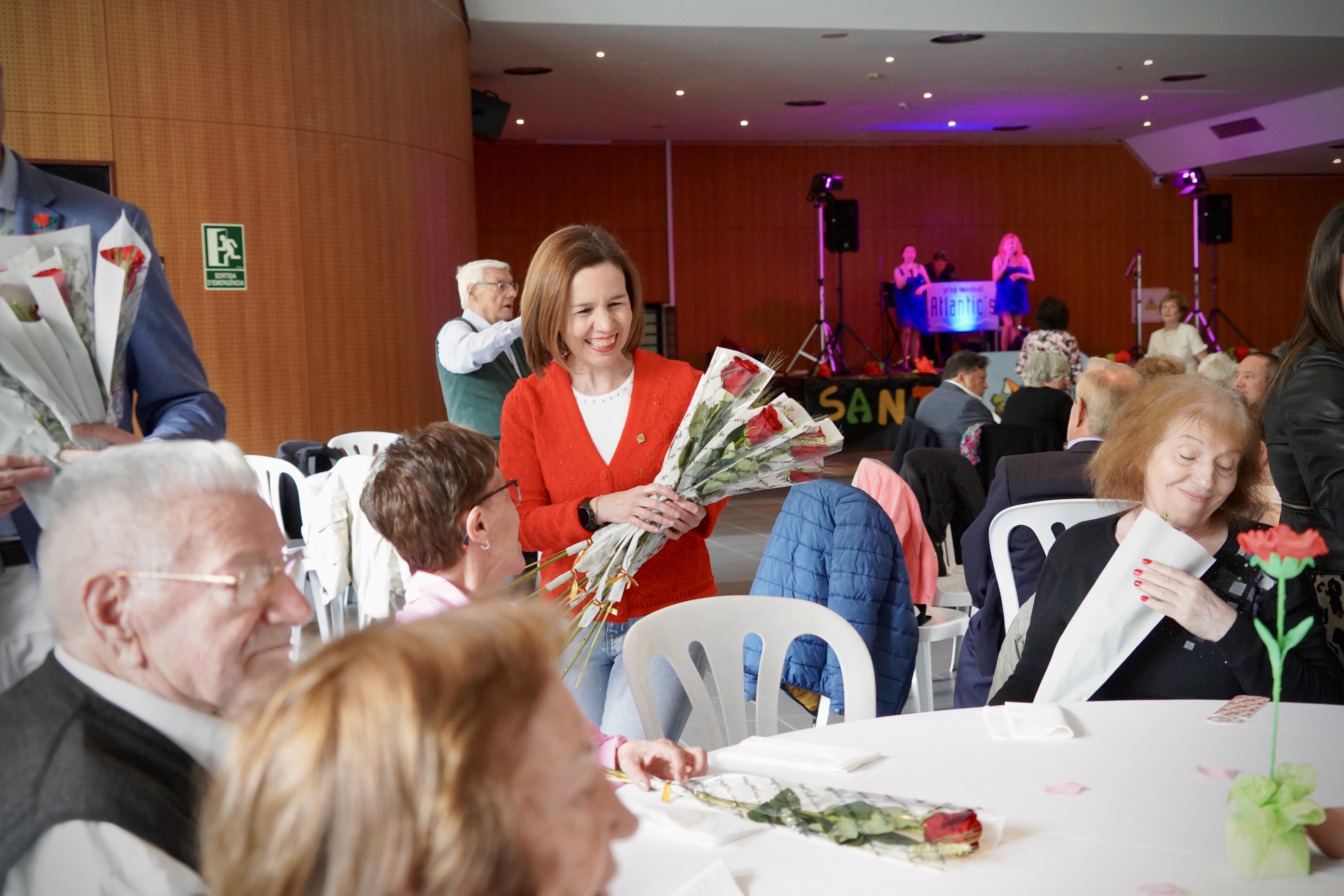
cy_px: 448
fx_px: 1605
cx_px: 672
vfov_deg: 31.2
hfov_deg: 45.4
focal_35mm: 43
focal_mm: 43
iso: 5000
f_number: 5
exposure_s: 1/160
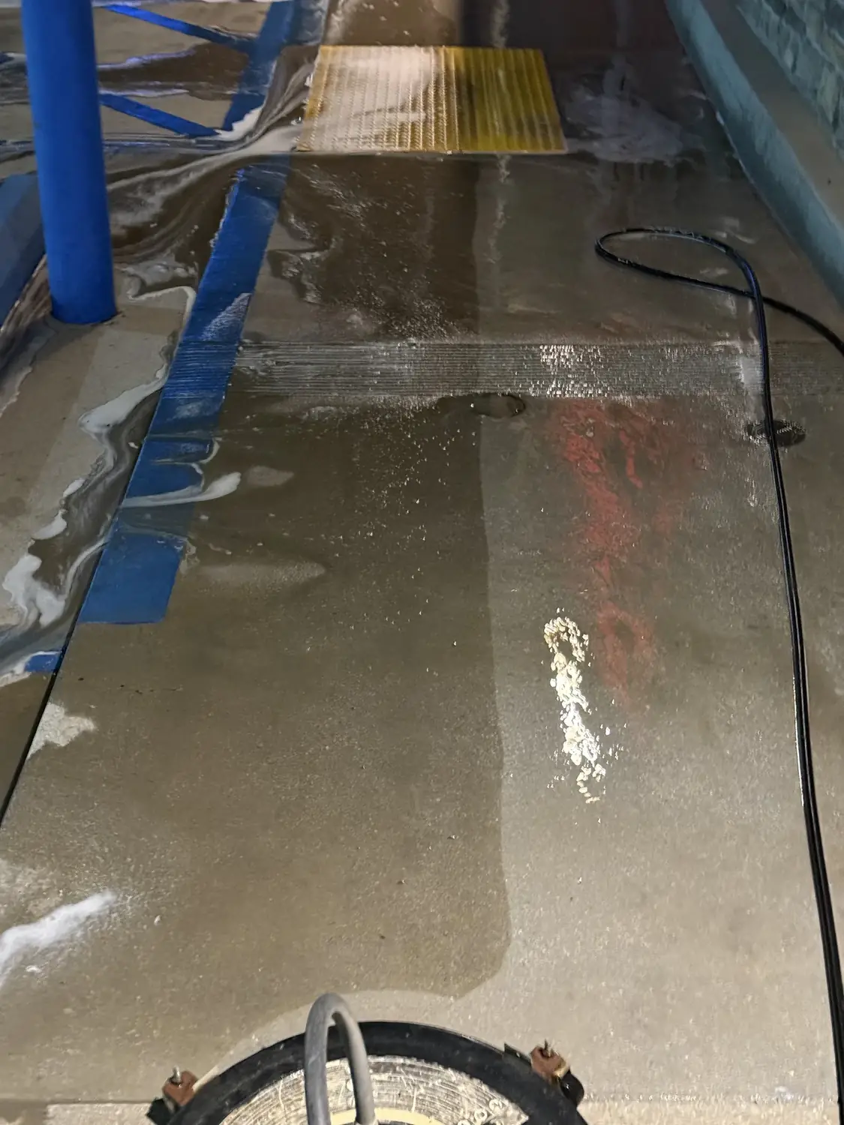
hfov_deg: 30.3
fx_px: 1560
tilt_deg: -30.4
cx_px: 422
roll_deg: -3.4
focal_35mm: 48
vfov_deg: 39.7
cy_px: 562
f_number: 1.78
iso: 640
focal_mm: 6.76
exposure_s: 1/24
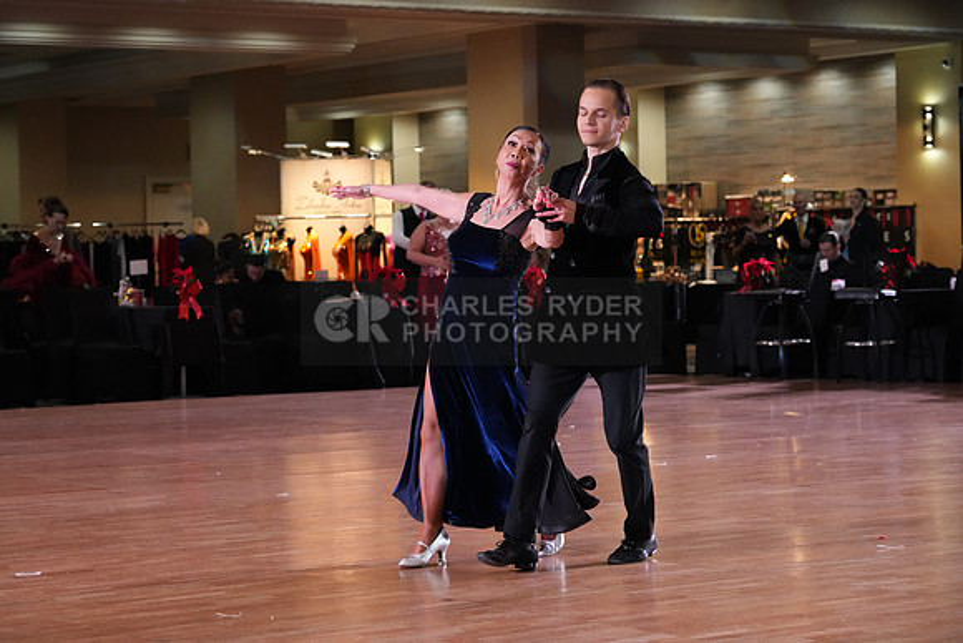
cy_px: 322
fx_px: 2568
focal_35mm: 96
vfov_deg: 14.3
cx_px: 482
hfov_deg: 21.2
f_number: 5.6
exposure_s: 1/320
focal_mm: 96
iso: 5000
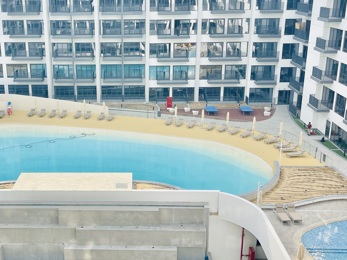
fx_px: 431
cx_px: 113
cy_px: 116
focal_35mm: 43
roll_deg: +1.1
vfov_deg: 33.6
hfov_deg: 43.2
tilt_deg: -17.6
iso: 50
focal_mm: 5.1
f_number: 1.6
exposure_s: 1/3086
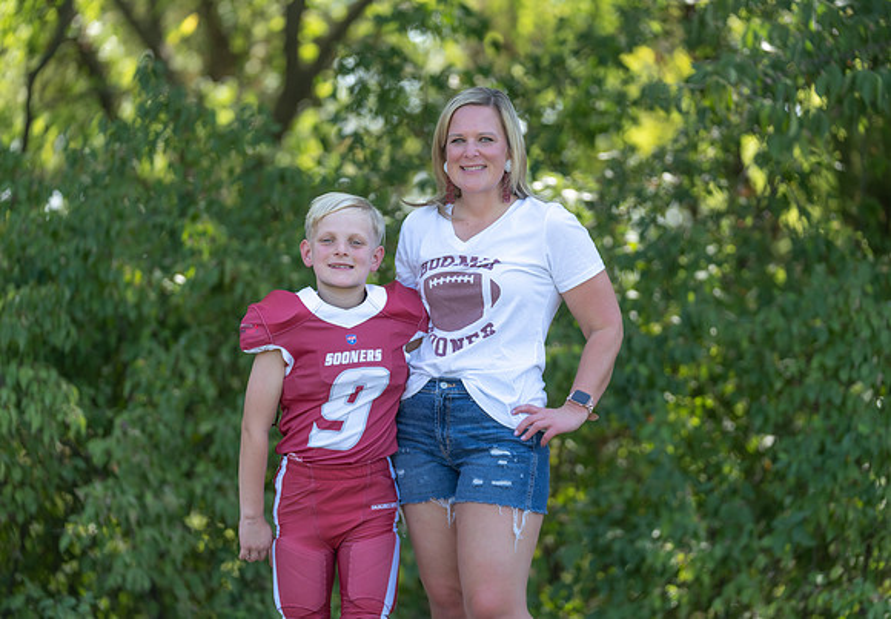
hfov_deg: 14.9
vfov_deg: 10.4
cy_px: 293
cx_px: 467
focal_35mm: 135
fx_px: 3398
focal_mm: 123
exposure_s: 1/400
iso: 100
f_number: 2.8
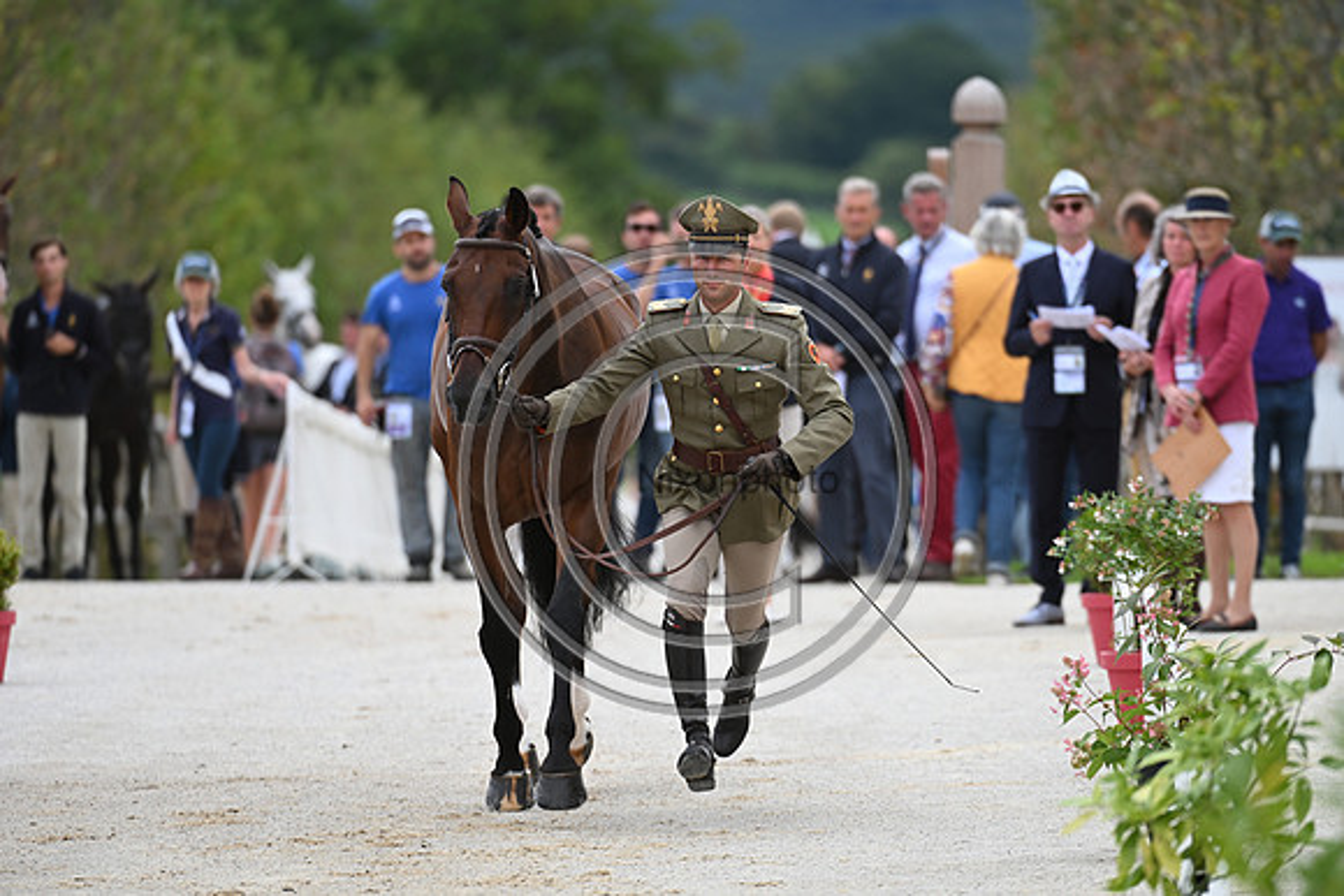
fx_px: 14936
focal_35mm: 400
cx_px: 672
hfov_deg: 5.2
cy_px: 448
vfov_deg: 3.4
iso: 640
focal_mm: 400
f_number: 5.6
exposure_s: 1/1600
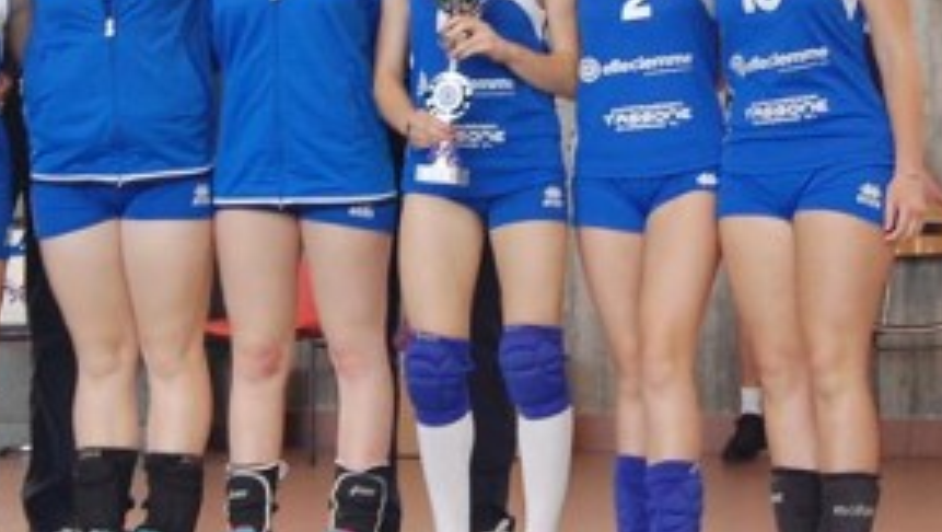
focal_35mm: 107
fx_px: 2675
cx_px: 525
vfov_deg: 11.2
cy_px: -16
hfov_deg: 20.0
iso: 800
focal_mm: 28
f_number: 6.3
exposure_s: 1/20
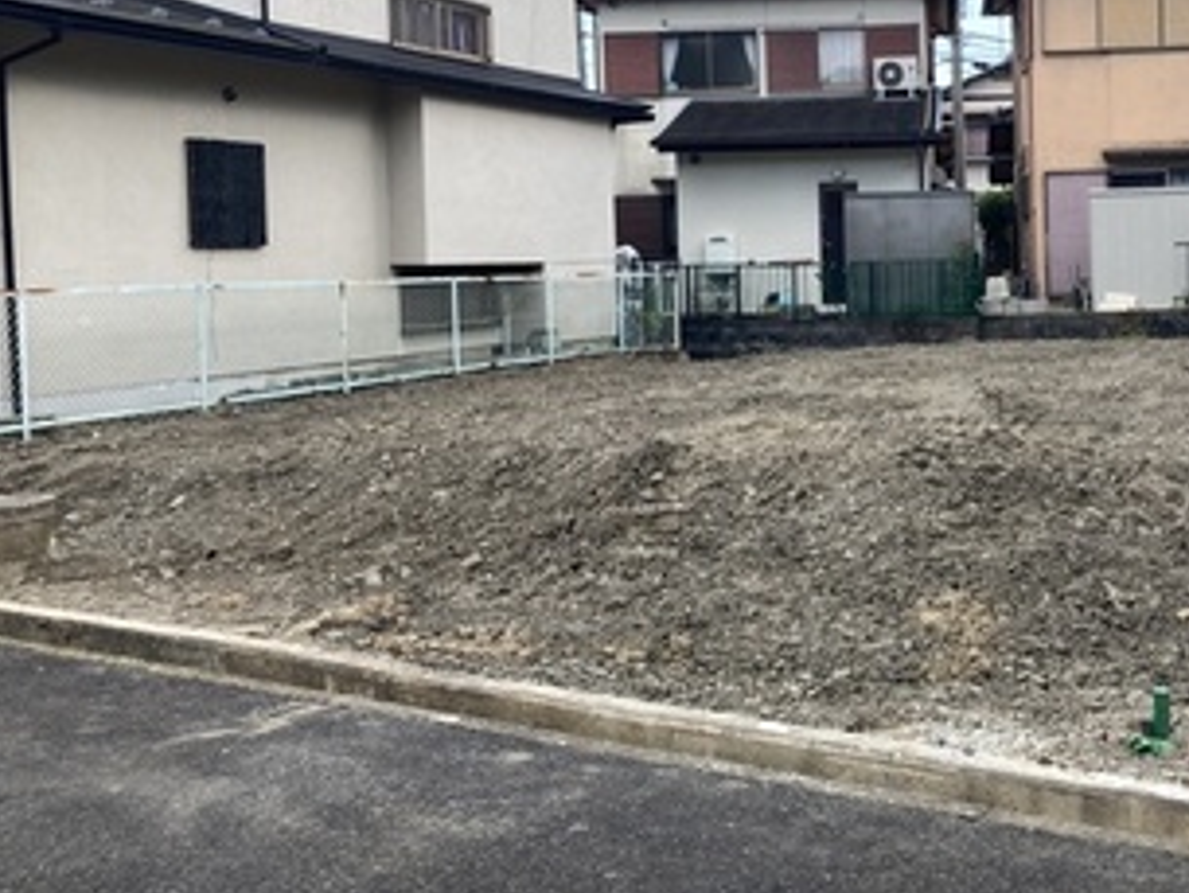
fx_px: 1512
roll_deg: -0.1
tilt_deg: -4.1
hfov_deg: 41.7
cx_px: 889
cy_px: 312
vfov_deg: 32.7
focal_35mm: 44
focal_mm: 3.99
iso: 20
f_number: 1.8
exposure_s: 1/716
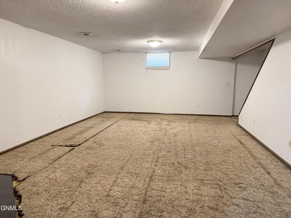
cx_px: 146
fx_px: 202
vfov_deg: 56.8
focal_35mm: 24
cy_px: 109
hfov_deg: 71.6
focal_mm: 6.76
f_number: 1.78
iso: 400
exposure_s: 1/60
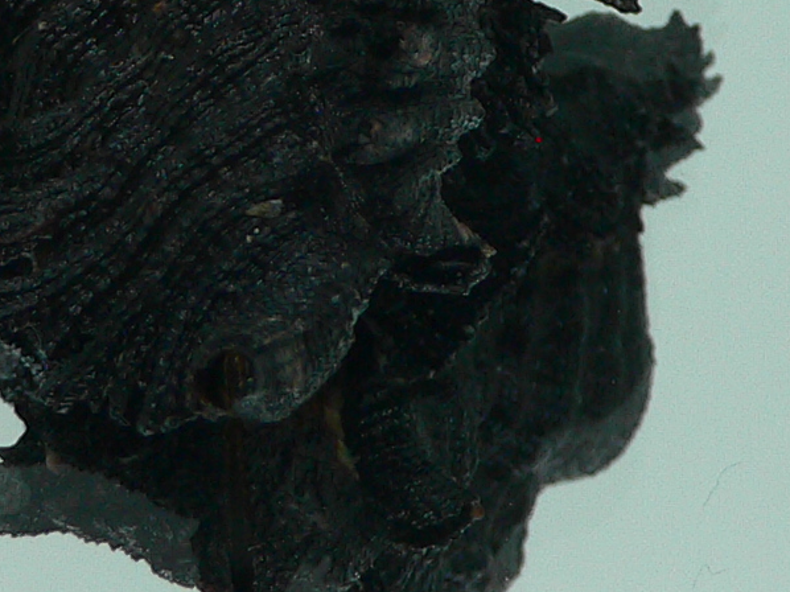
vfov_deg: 12.3
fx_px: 2692
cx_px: 390
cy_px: -57
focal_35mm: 118
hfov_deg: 16.7
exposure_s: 1/60
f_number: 2.8
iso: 100
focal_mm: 4.6
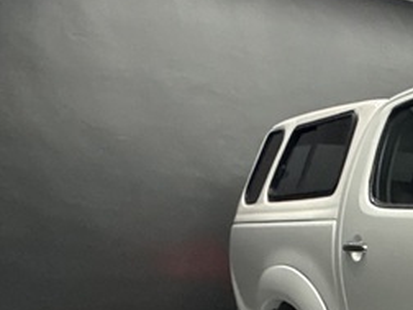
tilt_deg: -10.5
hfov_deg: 20.4
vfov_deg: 22.9
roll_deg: +0.5
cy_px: 399
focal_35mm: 57
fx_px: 680
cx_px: 787
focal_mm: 2.22
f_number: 2.2
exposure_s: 1/99
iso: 200
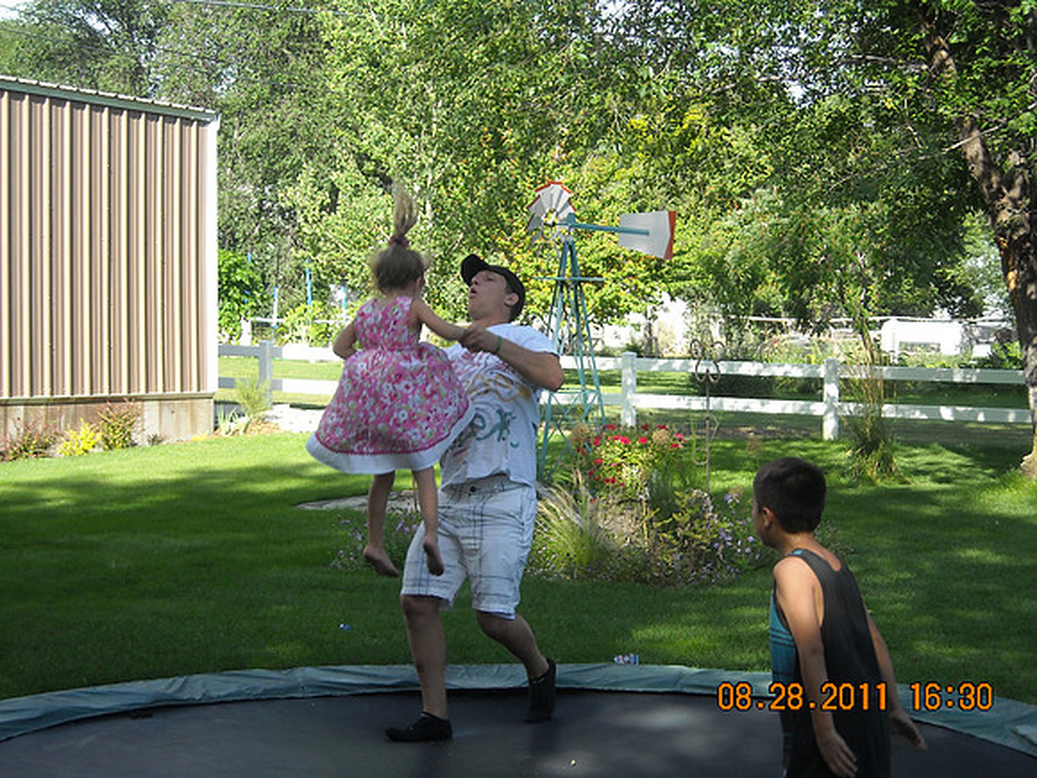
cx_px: 518
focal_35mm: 76
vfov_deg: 19.4
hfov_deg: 25.7
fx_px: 2277
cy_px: 389
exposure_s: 1/250
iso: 77
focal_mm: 12.3
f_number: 3.9
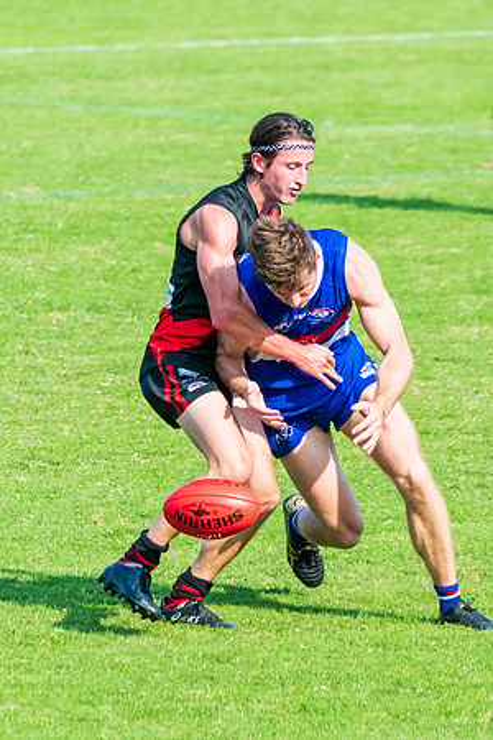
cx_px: 60
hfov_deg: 2.4
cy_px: 336
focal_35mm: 572
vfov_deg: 3.6
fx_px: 11744
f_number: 6.3
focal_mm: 280
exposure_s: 1/2500
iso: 800
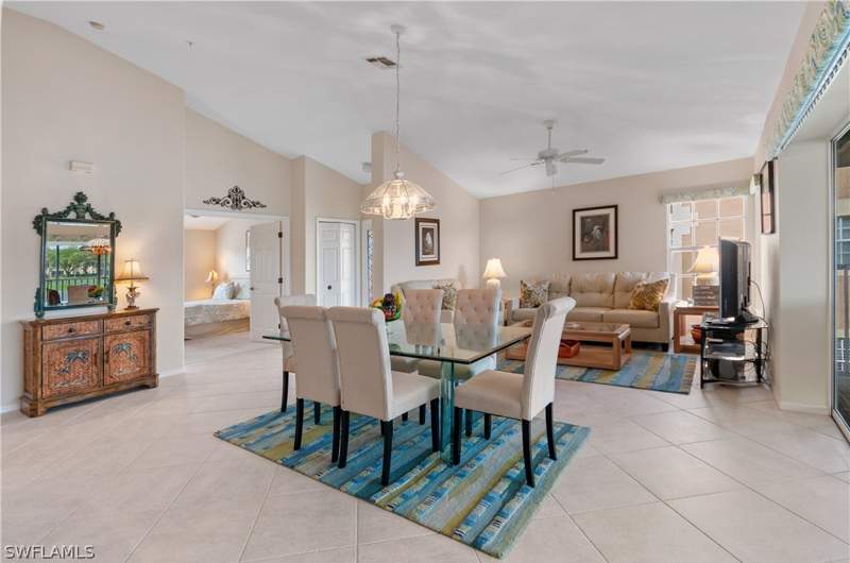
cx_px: 425
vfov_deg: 71.8
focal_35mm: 16
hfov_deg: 95.1
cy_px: 282
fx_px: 389
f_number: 5.6
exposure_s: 1/2.5
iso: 200
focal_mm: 11
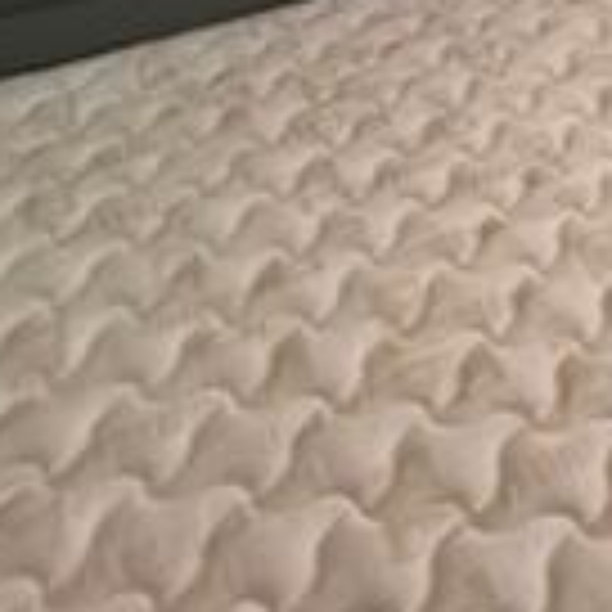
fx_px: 1080
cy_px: -162
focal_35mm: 54
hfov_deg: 22.0
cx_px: 1058
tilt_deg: -17.9
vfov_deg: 27.1
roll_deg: +1.7
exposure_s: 1/99
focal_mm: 1.57
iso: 200
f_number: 1.8
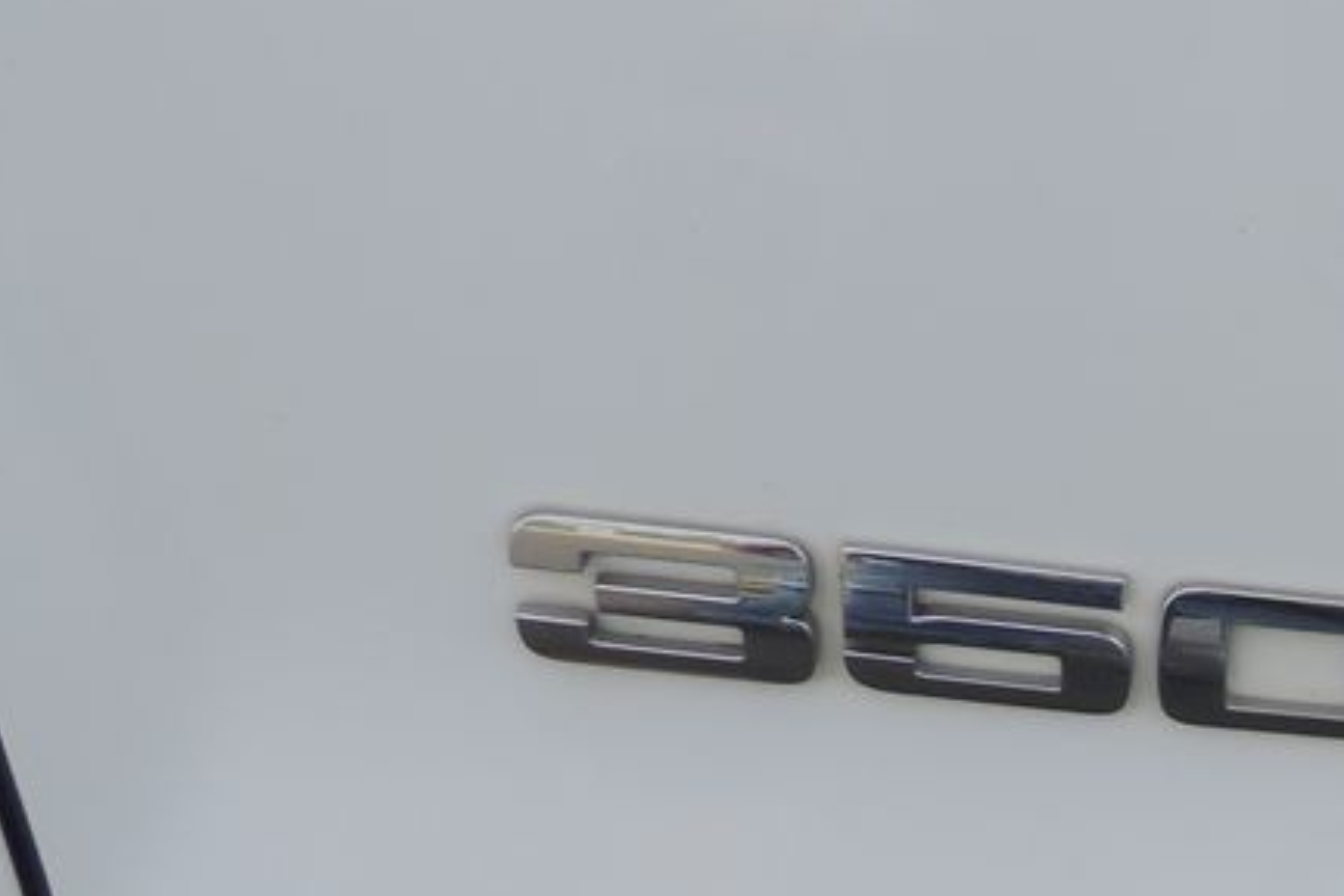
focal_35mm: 74
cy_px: 1080
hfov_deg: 23.2
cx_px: 1882
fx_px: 2762
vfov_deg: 17.5
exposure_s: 1/500
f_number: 3
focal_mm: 4.3
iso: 80
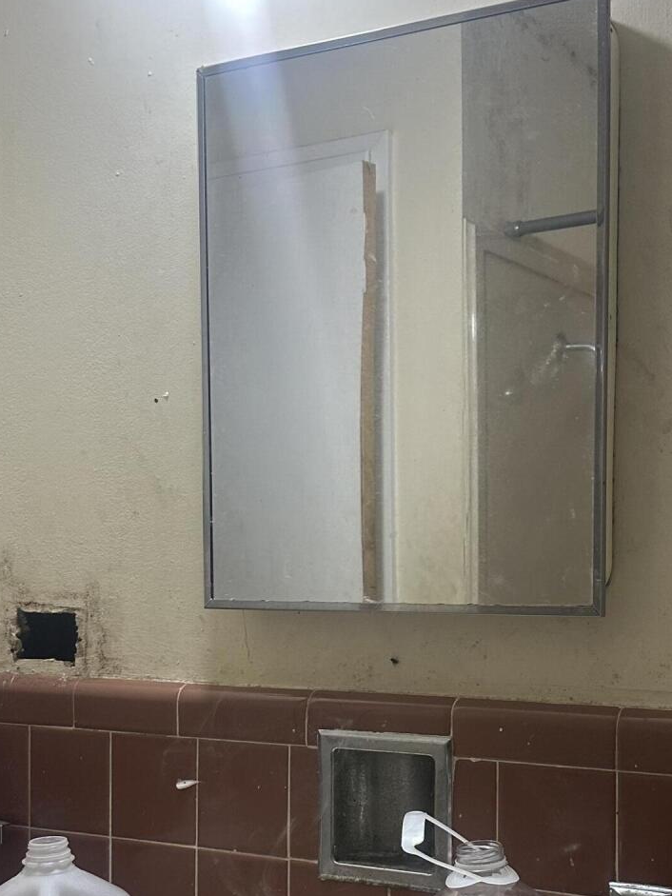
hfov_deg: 28.5
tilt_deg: +0.7
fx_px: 1320
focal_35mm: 51
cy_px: 594
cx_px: 397
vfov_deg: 37.1
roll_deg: +0.4
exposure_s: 1/60
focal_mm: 6.86
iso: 160
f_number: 1.78
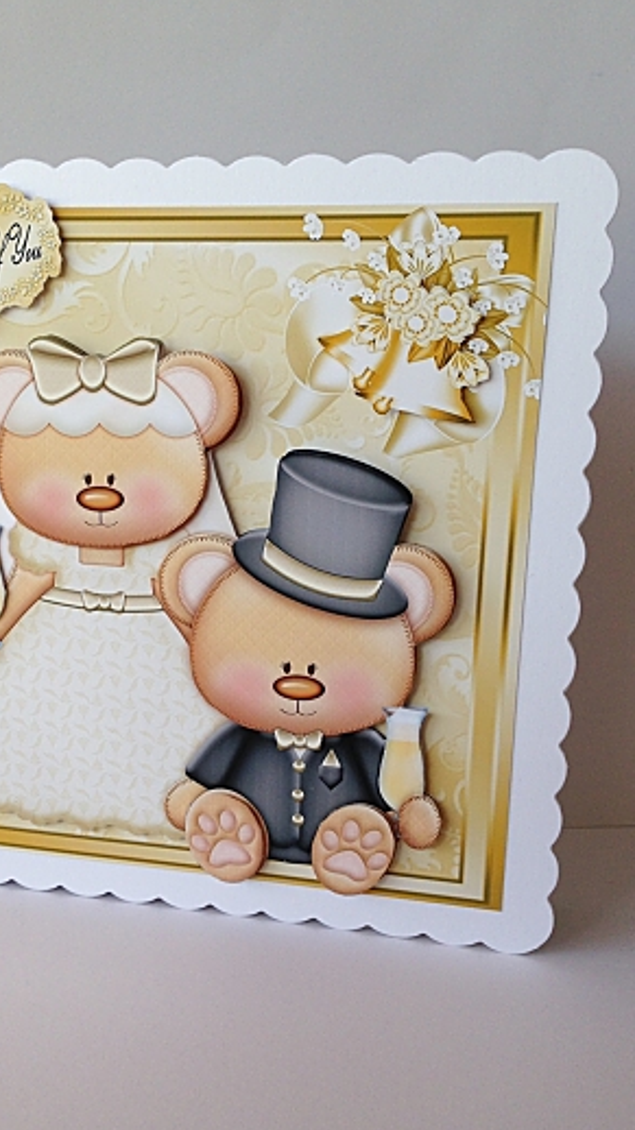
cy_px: 560
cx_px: 225
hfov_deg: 31.8
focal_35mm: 37
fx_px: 1109
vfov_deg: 54.0
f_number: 2.4
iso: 80
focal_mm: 4.12
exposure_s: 1/120
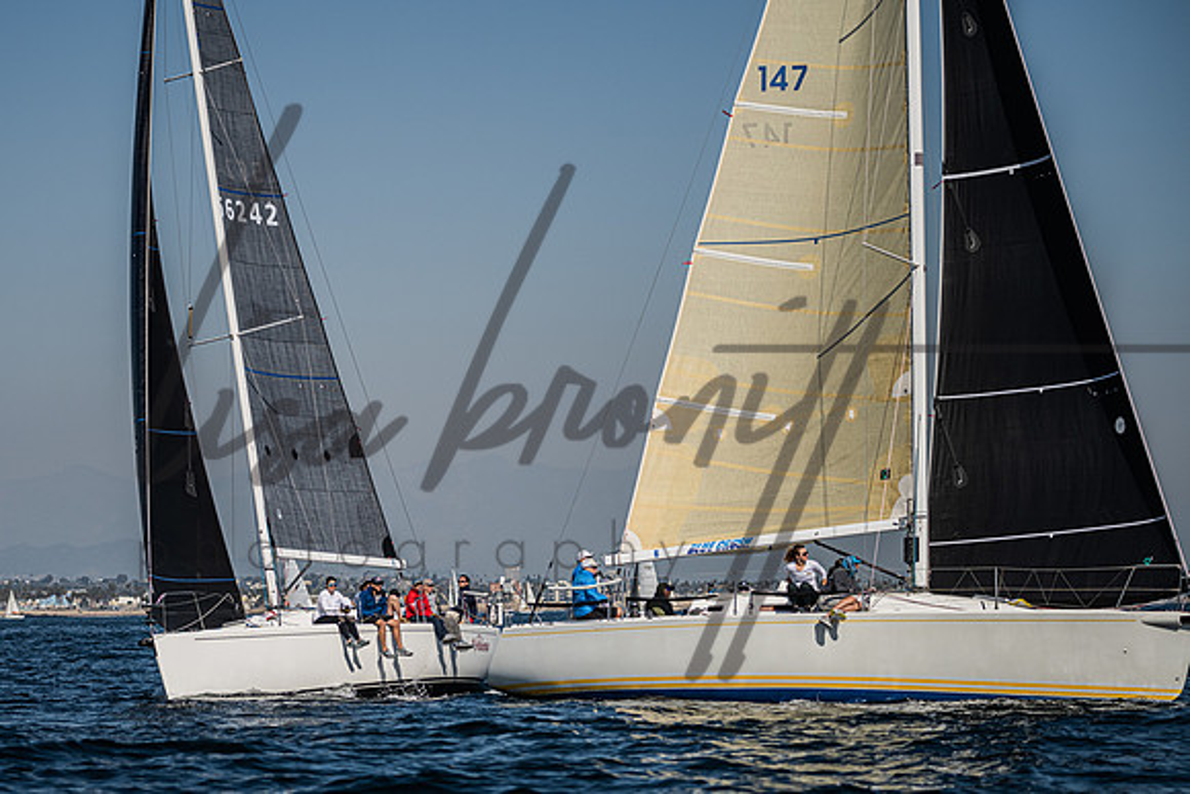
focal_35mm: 122
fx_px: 4020
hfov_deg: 16.8
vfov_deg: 11.3
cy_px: 483
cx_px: 467
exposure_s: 1/6400
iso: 400
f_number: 4.5
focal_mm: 100
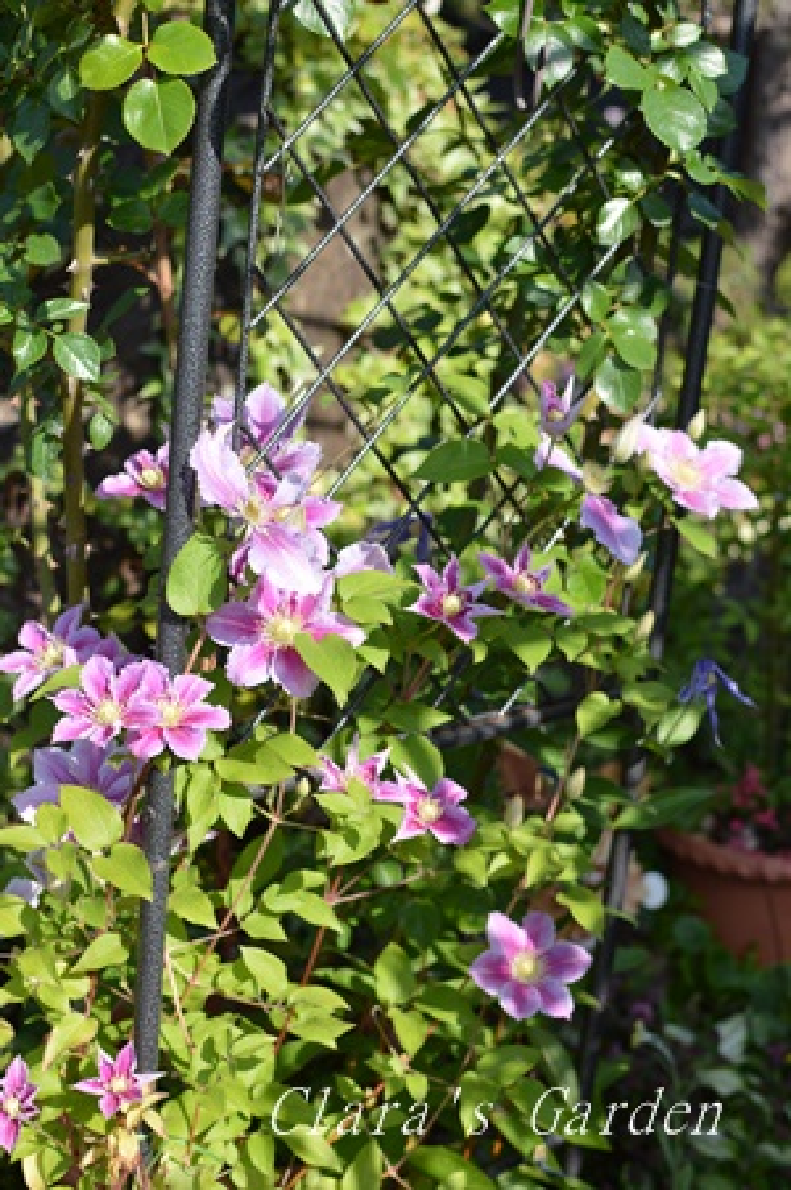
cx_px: 396
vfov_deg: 37.9
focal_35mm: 52
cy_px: 595
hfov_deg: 25.7
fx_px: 1733
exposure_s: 1/640
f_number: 4
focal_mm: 35
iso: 100
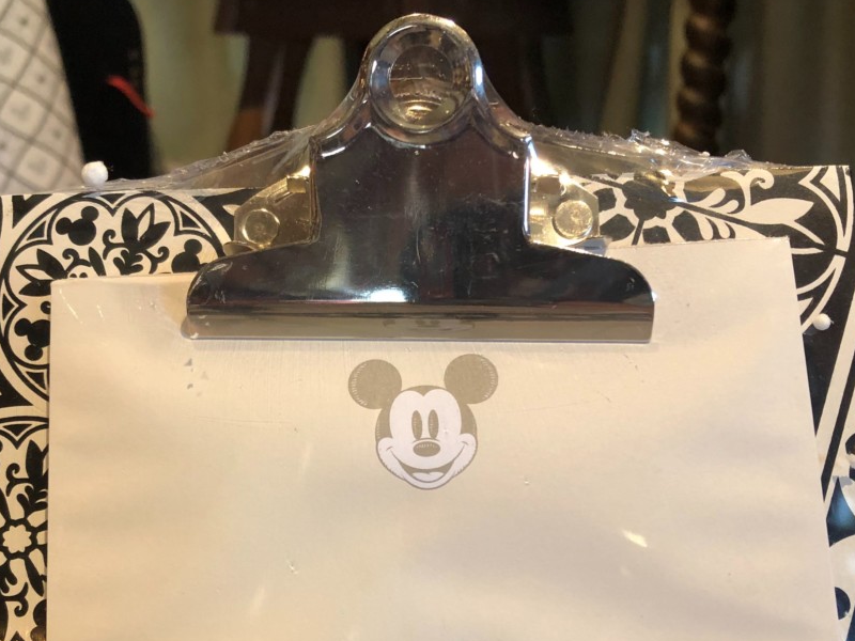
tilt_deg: -22.4
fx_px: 1037
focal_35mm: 42
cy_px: 418
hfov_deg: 44.8
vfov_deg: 34.1
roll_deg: -0.7
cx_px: 413
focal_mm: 3.99
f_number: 1.8
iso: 40
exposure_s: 1/30
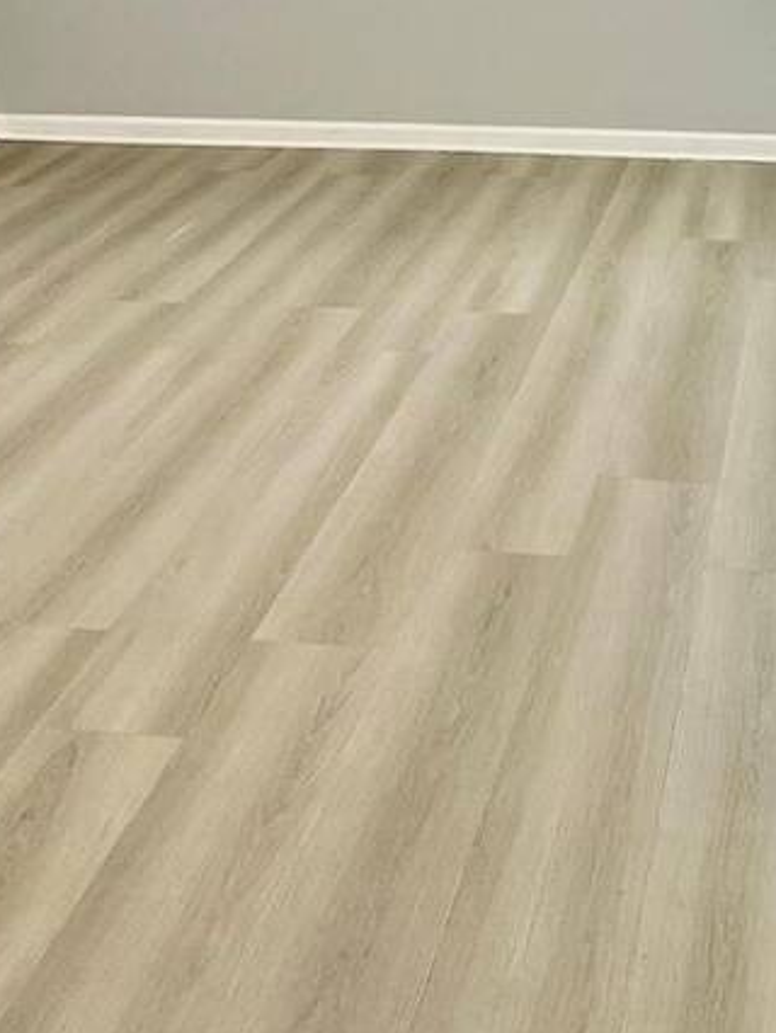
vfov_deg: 29.9
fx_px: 1821
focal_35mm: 61
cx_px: 606
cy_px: 41
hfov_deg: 23.7
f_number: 1.5
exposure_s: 1/121
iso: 125
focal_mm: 5.7
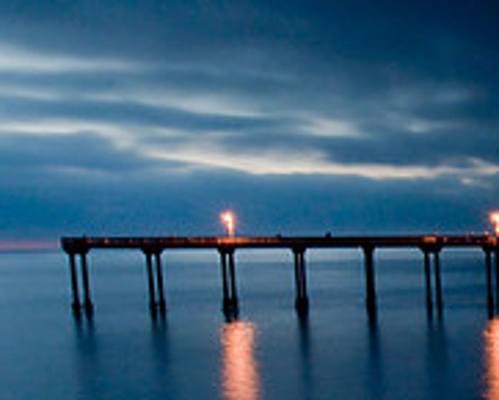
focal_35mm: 54
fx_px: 798
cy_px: 399
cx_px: 656
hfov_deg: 28.3
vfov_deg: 26.6
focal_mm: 12
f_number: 22
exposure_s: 20
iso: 200
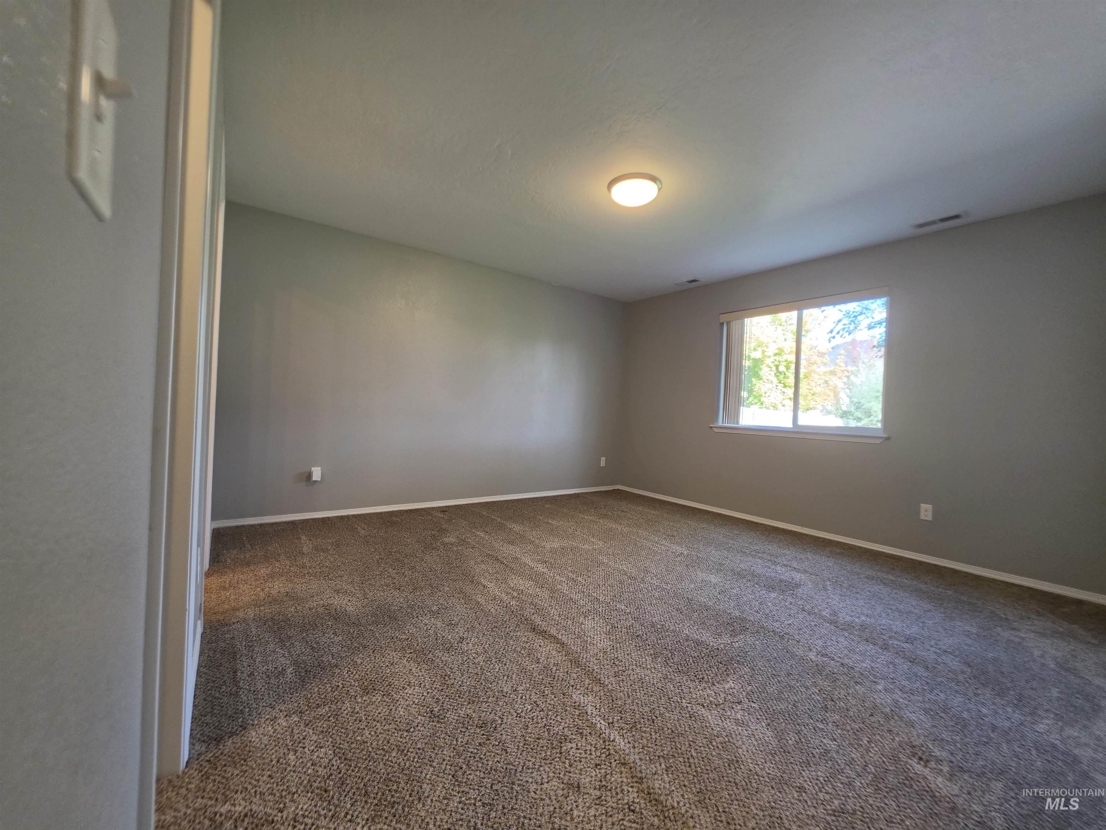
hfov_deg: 106.2
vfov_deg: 89.9
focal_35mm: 13
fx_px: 415
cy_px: 415
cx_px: 553
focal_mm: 2.2
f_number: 1.9
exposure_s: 1/120
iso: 160
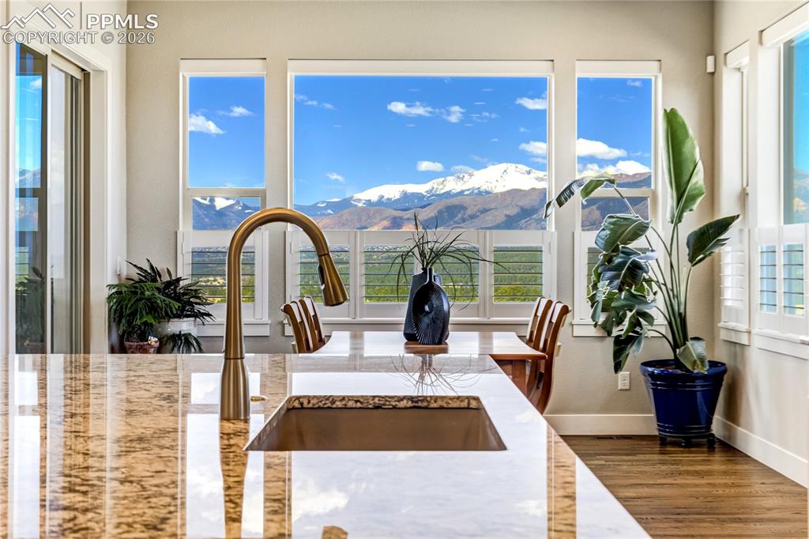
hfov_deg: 38.2
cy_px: 270
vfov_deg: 26.0
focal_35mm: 52
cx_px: 404
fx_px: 1168
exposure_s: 1/50
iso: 200
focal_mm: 35
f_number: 7.1
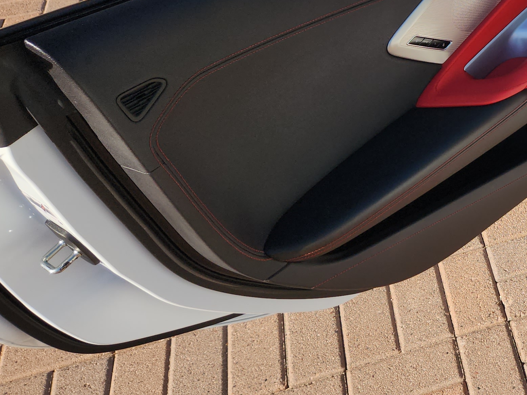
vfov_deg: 24.2
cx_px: 617
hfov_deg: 28.8
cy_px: 50
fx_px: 898
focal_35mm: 59
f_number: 1.8
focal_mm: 5.4
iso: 20
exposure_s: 1/1248
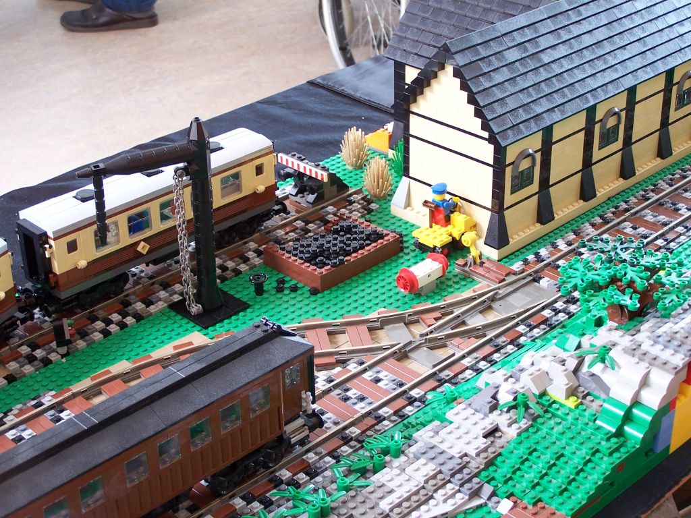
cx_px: 346
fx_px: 1278
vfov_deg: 22.9
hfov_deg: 30.3
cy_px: 259
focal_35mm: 64
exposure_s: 1/8
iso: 80
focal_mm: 10.7
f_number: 3.2
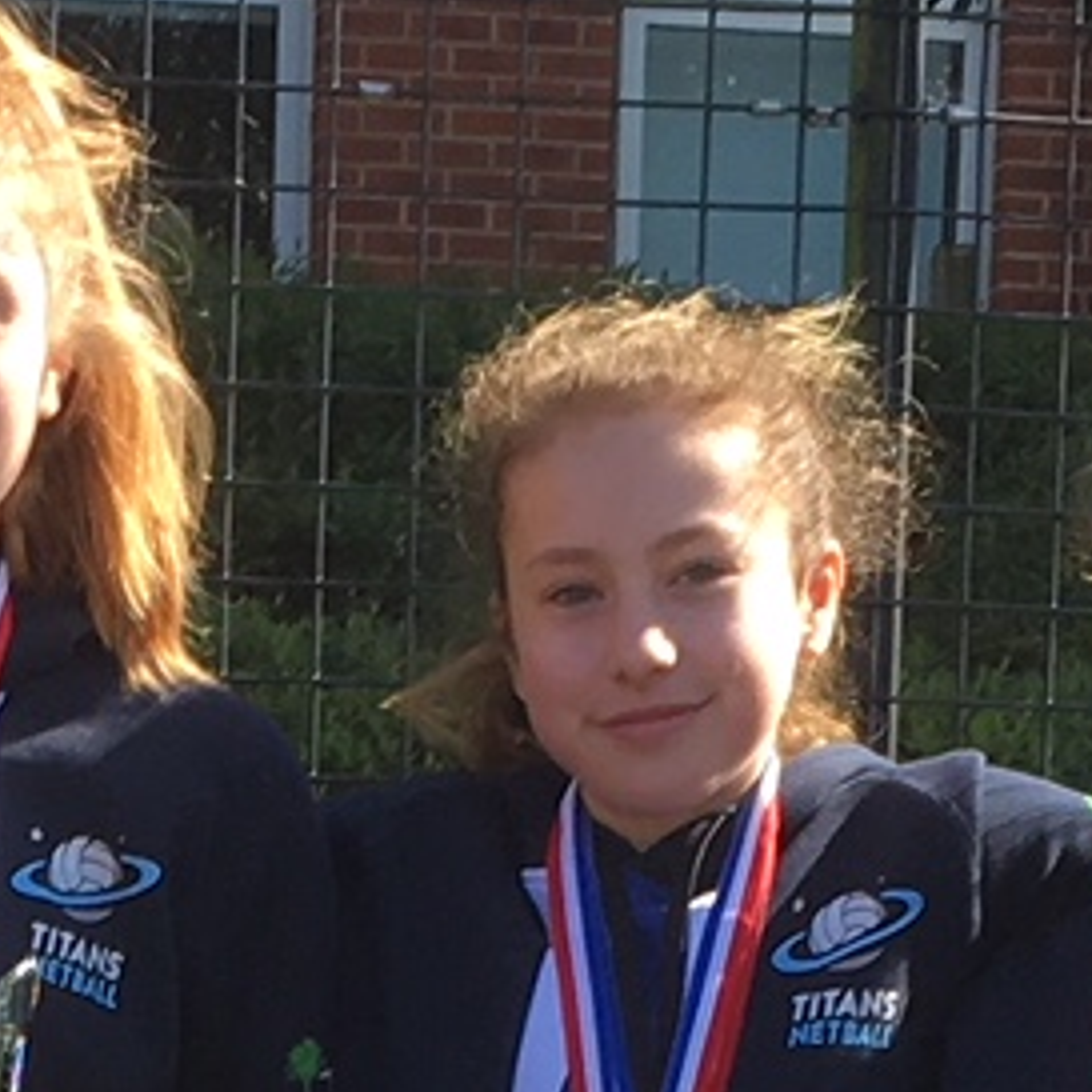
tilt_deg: -6.6
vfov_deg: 8.6
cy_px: 2340
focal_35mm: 189
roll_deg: -0.7
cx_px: -192
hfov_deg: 9.1
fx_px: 6745
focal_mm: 4.15
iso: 25
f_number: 2.2
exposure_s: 1/416
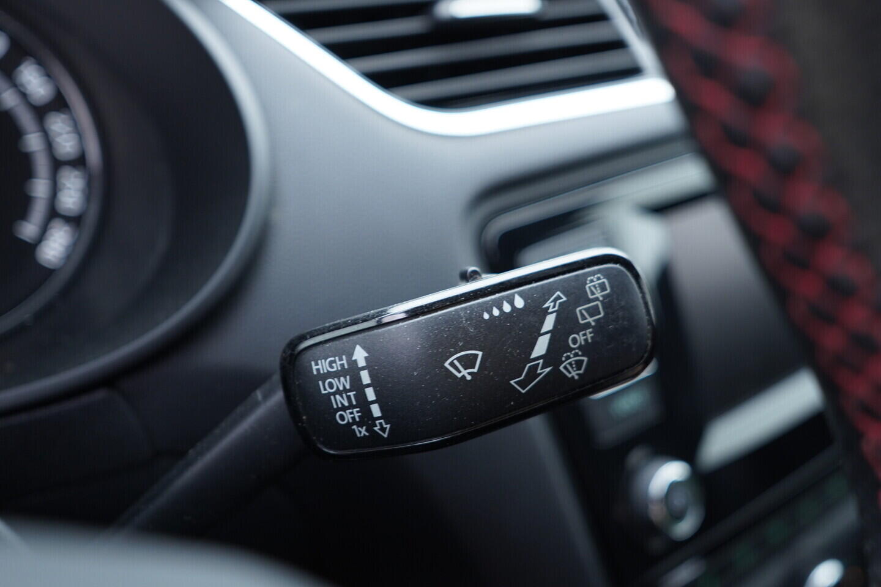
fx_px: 881
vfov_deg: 36.9
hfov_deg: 53.1
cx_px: 440
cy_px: 294
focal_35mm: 36
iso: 400
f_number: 2.8
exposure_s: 1/40
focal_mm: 24
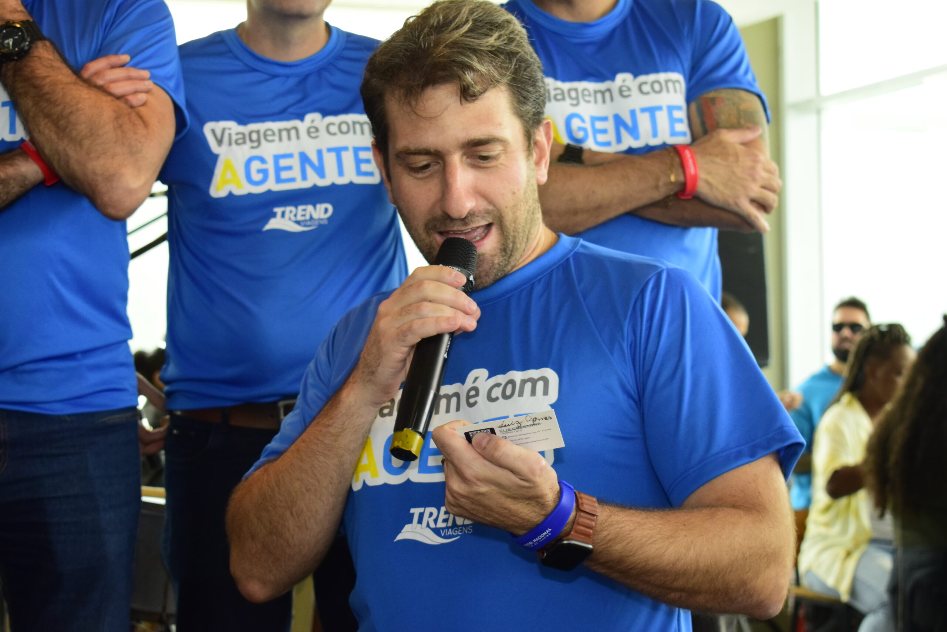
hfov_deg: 28.1
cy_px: 316
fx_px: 1894
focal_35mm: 72
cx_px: 474
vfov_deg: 18.9
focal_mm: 48
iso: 1600
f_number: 5.6
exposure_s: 1/160
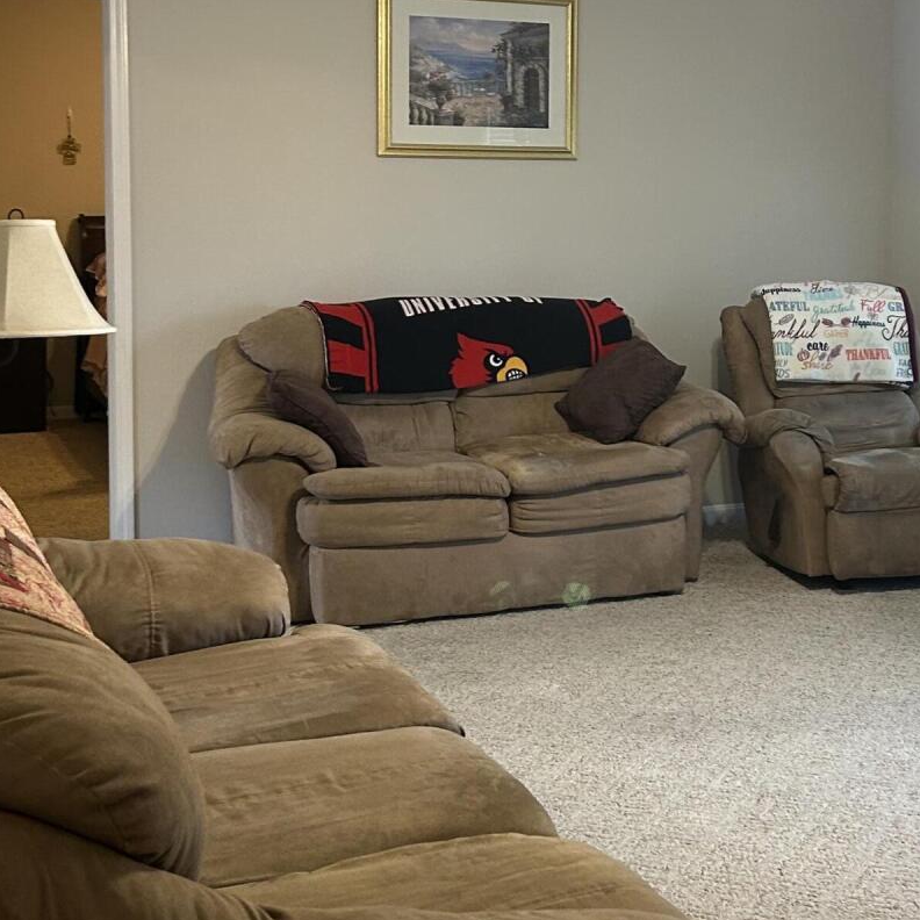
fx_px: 1744
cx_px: 697
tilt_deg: -1.4
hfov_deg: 29.1
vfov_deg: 29.2
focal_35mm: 58
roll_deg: -1.9
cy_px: 249
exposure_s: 1/60
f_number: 1.5
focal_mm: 5.7
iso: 160
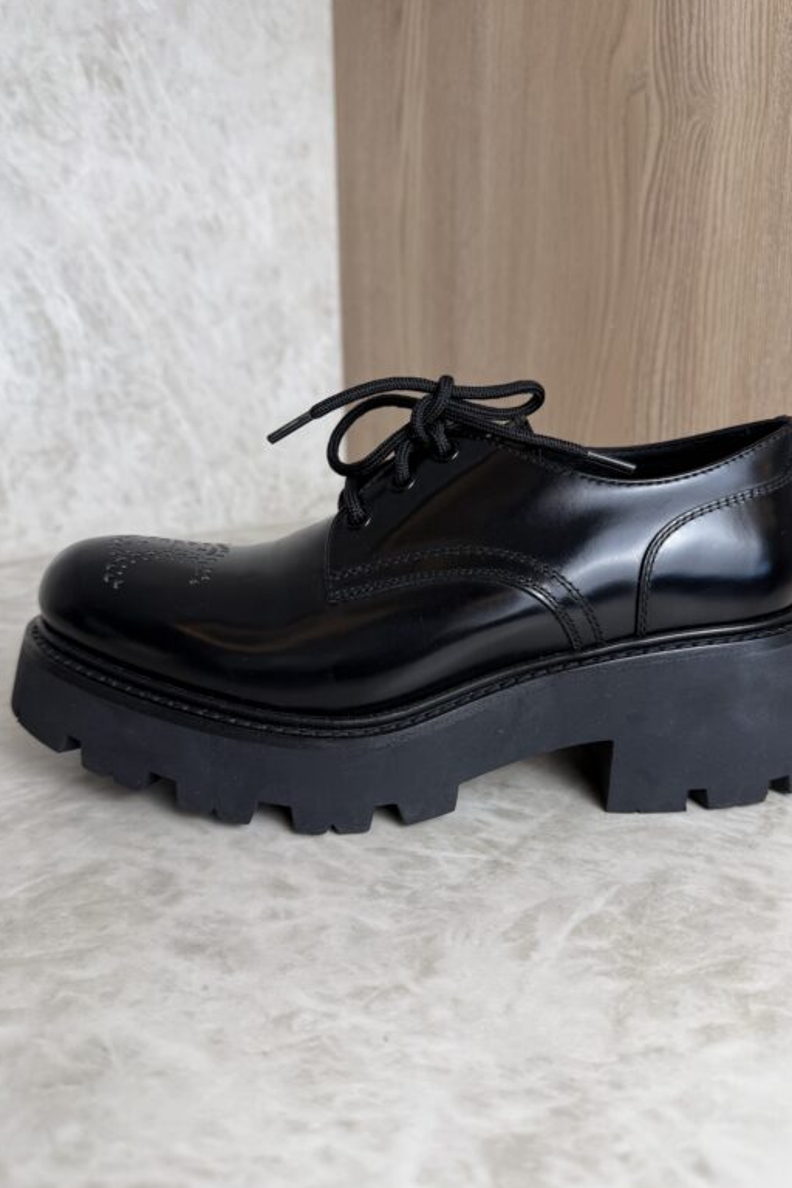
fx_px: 858
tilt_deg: -18.0
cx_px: 416
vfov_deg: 69.4
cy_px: 613
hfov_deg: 49.5
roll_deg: -0.4
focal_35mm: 26
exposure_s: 1/120
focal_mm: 6.76
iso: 80
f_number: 1.78
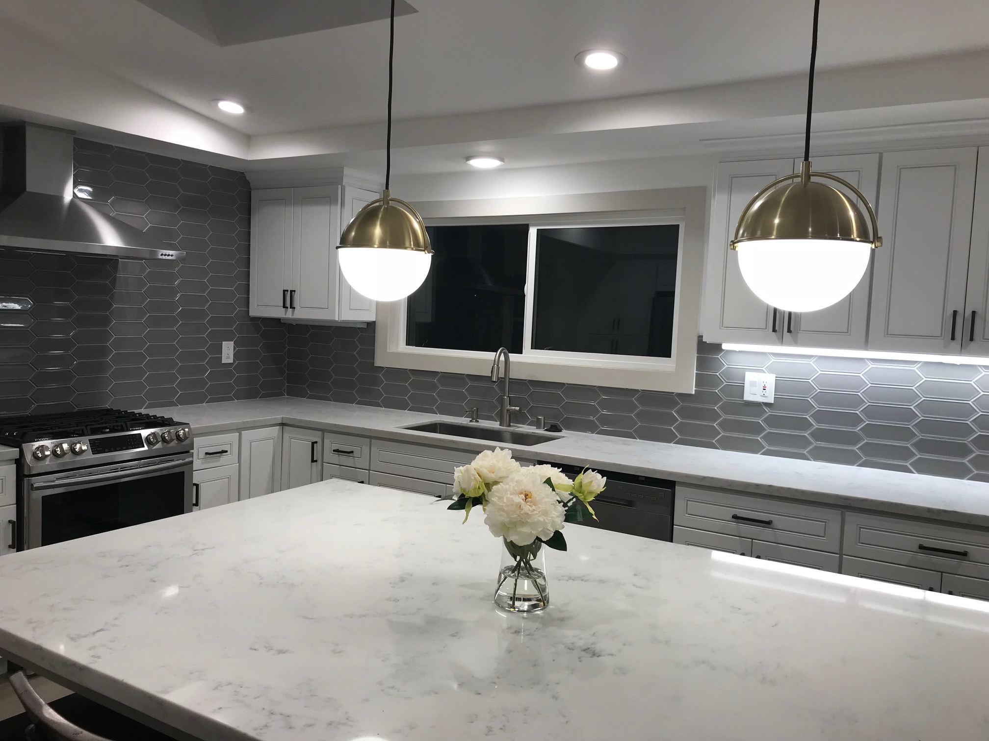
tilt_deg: -3.3
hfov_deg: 63.4
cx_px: 494
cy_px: 370
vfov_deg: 49.7
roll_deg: -3.0
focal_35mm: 28
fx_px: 800
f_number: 1.8
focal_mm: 3.99
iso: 25
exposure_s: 1/40
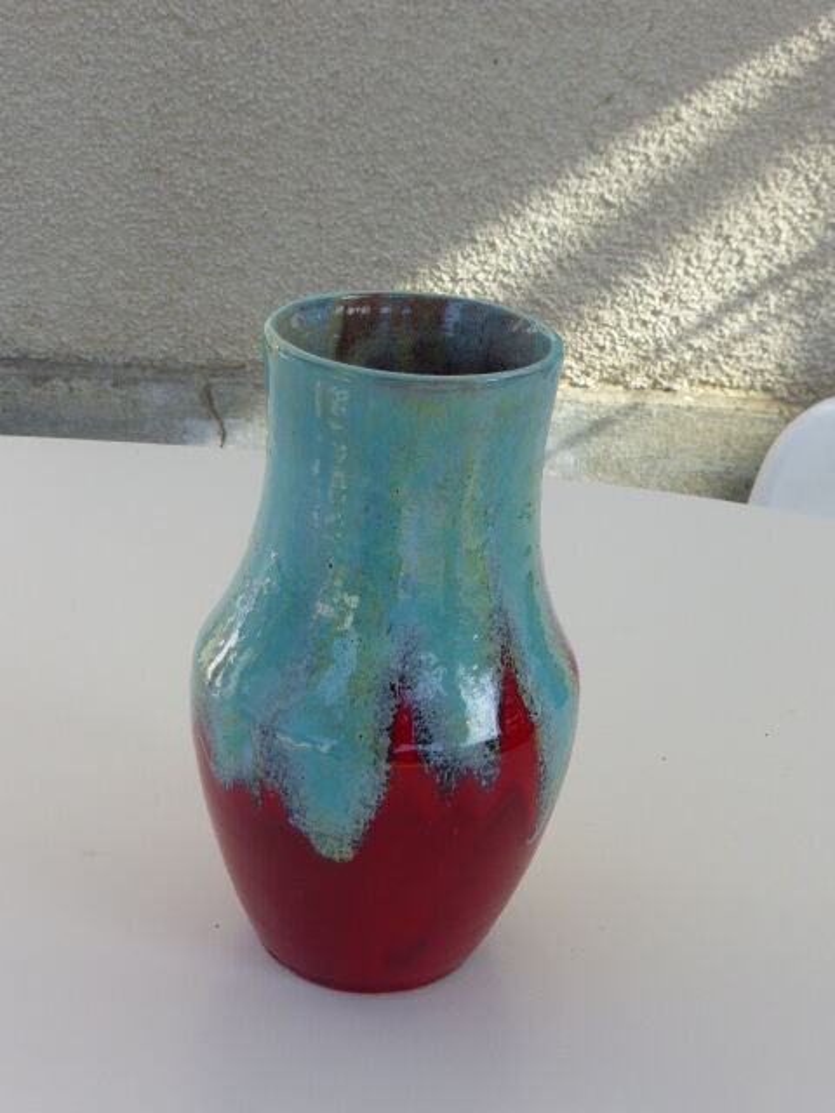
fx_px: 1705
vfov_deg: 36.2
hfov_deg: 27.5
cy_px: 556
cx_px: 418
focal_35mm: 53
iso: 100
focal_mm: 9
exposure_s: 1/200
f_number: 4.4
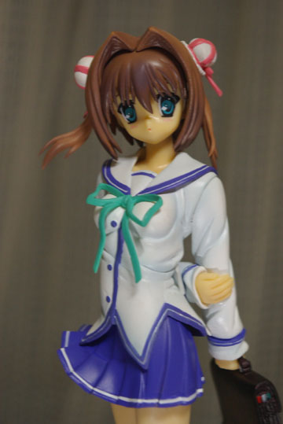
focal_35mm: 82
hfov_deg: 16.6
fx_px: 971
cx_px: 142
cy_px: 212
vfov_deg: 24.6
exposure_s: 1/20
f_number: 8
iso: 800
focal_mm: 55
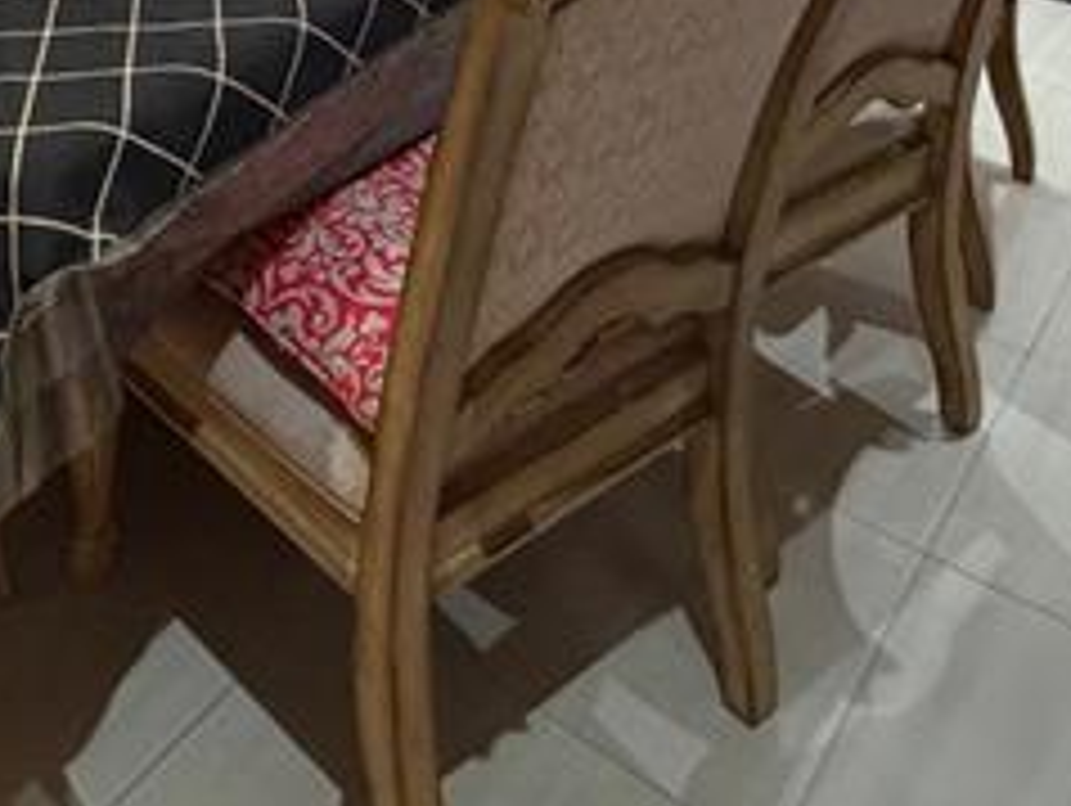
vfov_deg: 24.8
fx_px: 1456
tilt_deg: -8.7
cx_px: 238
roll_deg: -0.1
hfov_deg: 39.1
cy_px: -360
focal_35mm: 47
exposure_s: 1/50
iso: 400
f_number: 2.2
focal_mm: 2.22
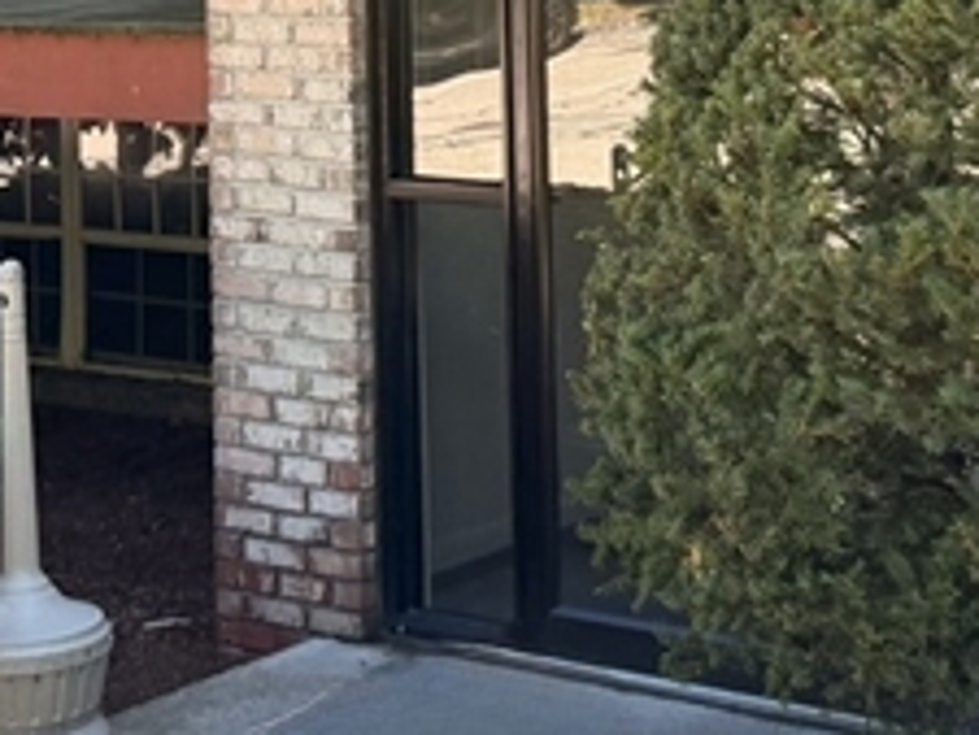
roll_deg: +1.3
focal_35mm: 109
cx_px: 457
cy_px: -396
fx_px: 3084
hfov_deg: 18.0
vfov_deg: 12.8
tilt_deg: +2.8
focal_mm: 6.76
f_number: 1.78
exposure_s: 1/649
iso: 100
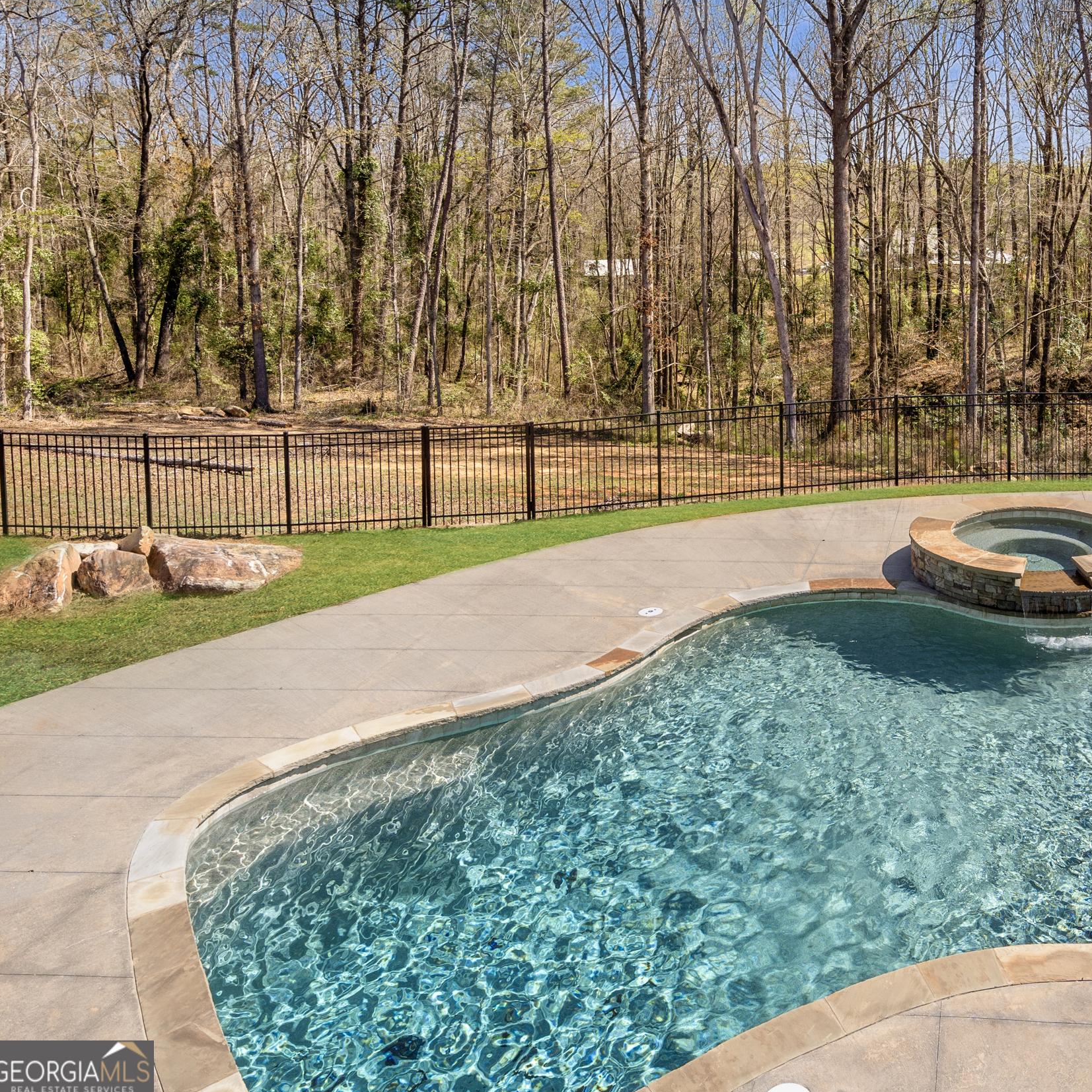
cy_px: 545
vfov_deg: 59.1
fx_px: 964
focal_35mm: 27
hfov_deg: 56.3
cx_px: 815
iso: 400
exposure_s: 1/1000
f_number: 8
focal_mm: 21
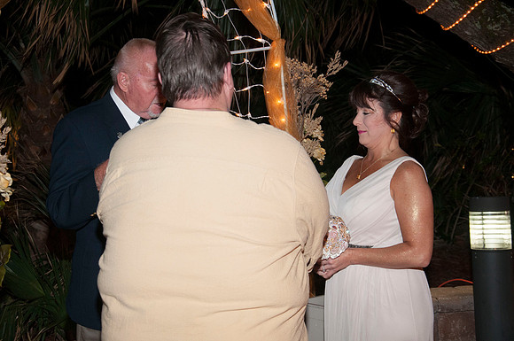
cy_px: 170
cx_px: 257
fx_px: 962
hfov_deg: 29.9
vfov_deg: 20.1
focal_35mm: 68
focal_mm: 45
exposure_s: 1/30
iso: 400
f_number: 5.6
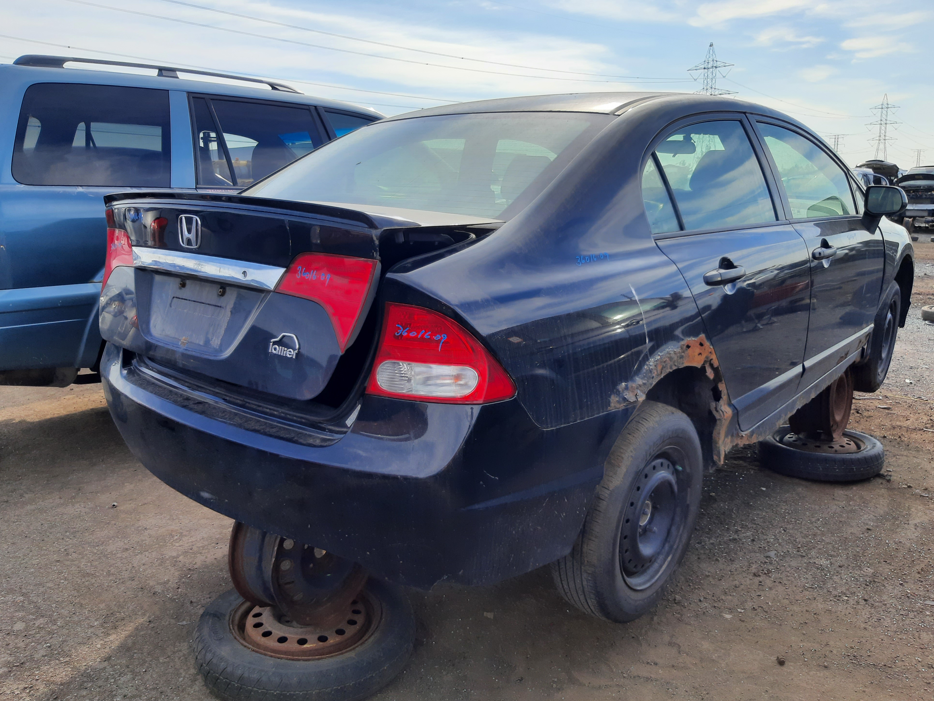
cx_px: 473
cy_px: 344
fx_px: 729
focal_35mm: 27
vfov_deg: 51.4
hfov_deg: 65.3
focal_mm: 3.92
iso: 40
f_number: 1.7
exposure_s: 1/787
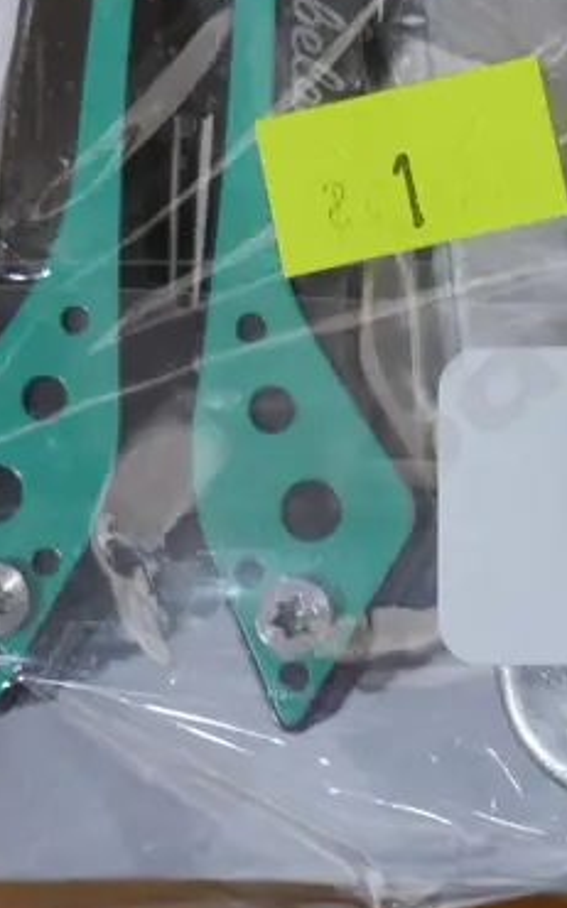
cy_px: 277
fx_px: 2177
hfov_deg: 14.5
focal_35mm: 88
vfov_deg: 23.4
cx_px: 609
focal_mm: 15
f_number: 3.6
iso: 640
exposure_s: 1/60
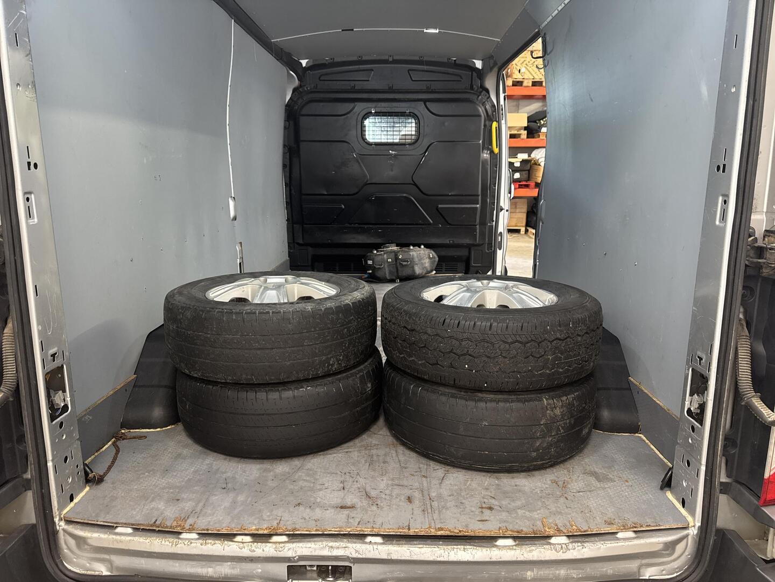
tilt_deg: -14.3
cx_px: 388
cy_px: 291
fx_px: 537
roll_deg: -0.5
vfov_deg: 56.8
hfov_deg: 71.6
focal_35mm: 24
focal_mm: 6.76
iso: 250
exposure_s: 1/50
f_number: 1.78
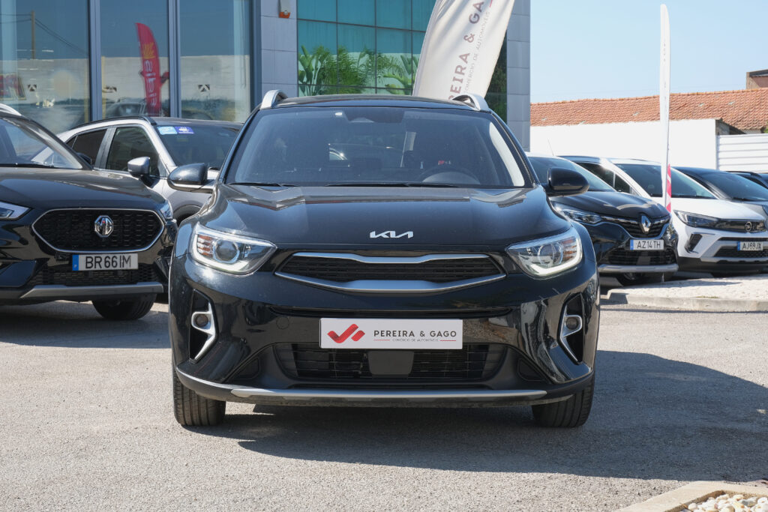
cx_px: 384
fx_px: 1387
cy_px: 256
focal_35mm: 65
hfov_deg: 31.0
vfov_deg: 20.9
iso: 160
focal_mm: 43.2
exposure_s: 1/125
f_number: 9
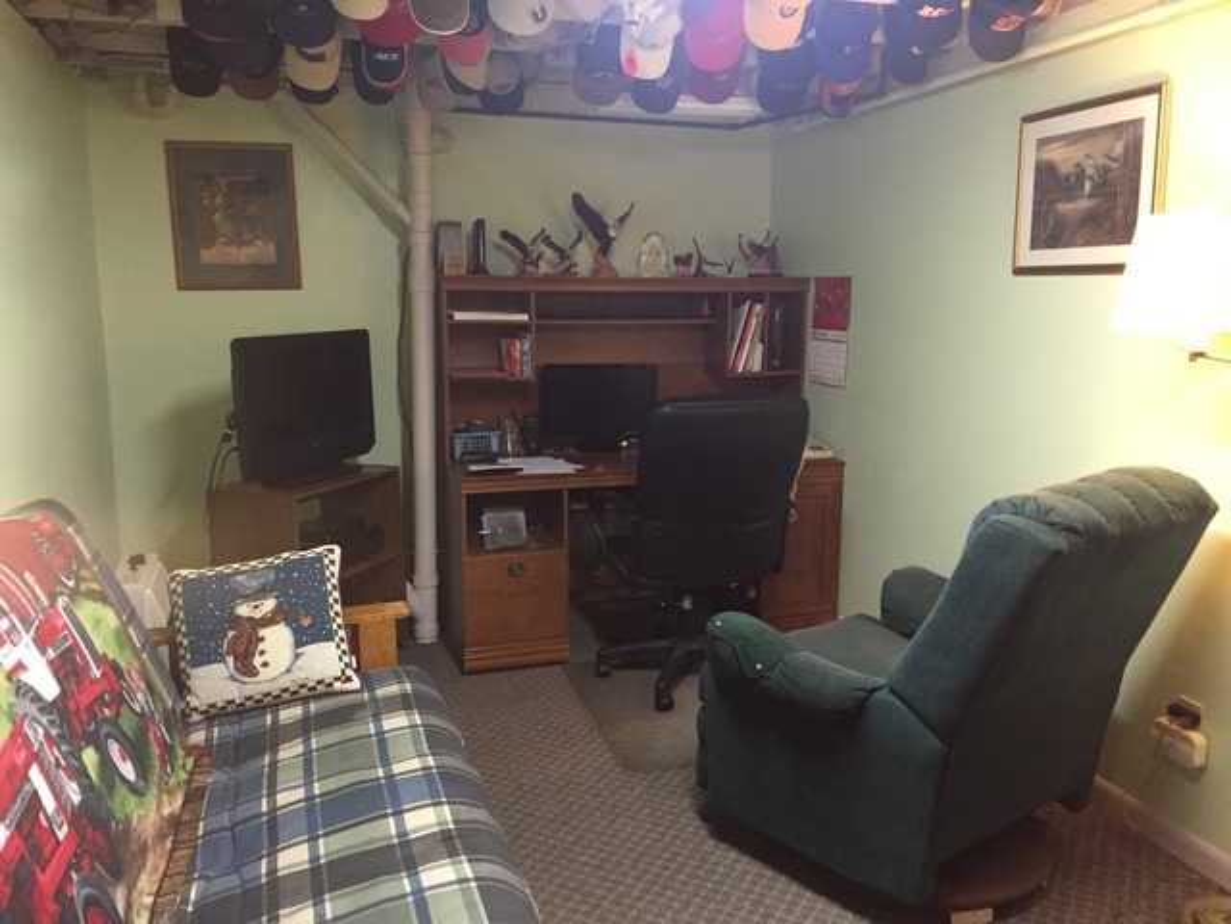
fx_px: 1031
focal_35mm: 29
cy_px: 462
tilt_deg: -8.8
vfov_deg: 48.2
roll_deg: -0.1
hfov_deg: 61.7
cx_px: 616
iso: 250
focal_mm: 4.15
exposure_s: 1/30
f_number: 2.2
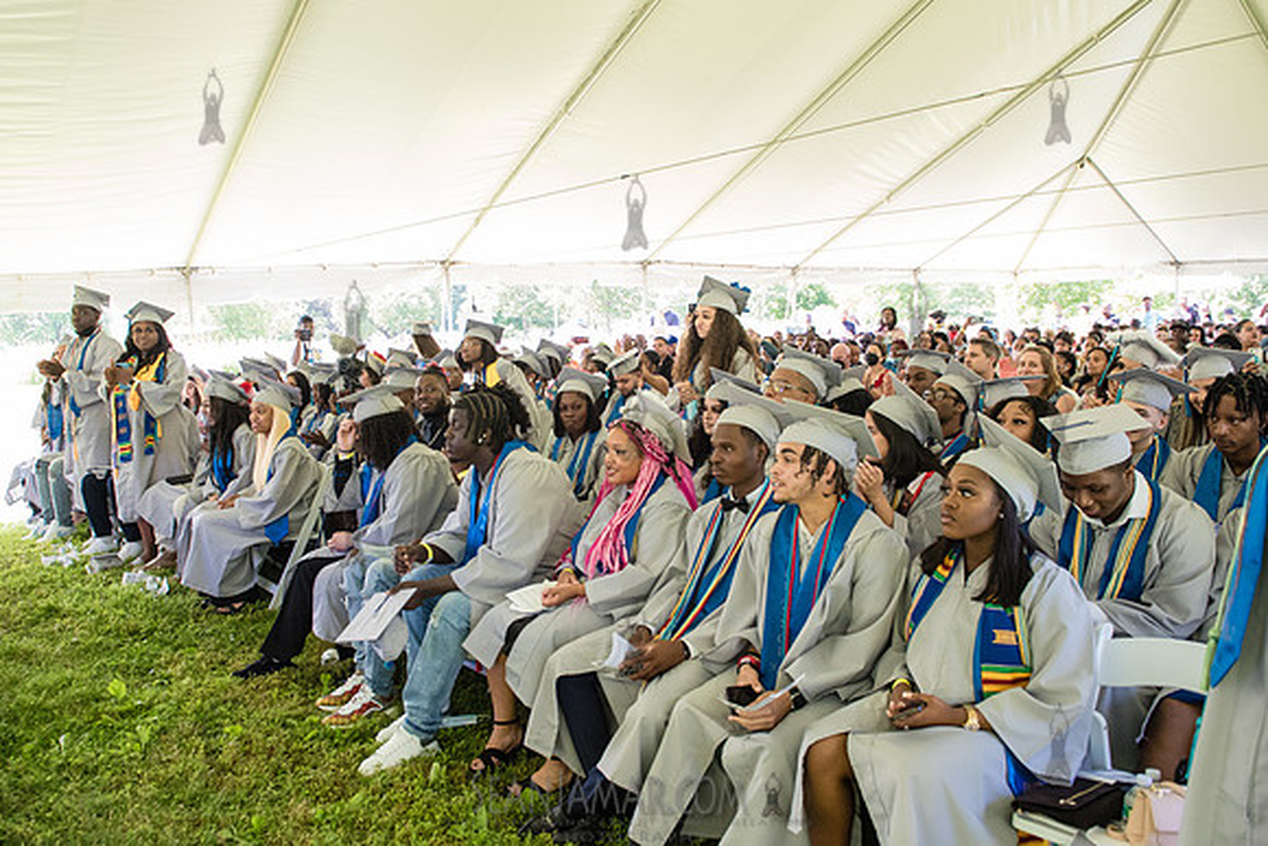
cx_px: 586
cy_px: 424
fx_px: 1011
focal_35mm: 29
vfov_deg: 45.4
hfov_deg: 64.1
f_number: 4
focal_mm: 24
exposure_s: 1/400
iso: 2500
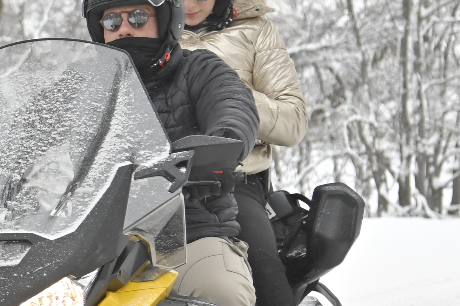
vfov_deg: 5.4
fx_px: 3244
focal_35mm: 254
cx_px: -155
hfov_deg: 8.0
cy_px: 190
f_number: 4
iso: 640
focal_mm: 70
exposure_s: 1/400
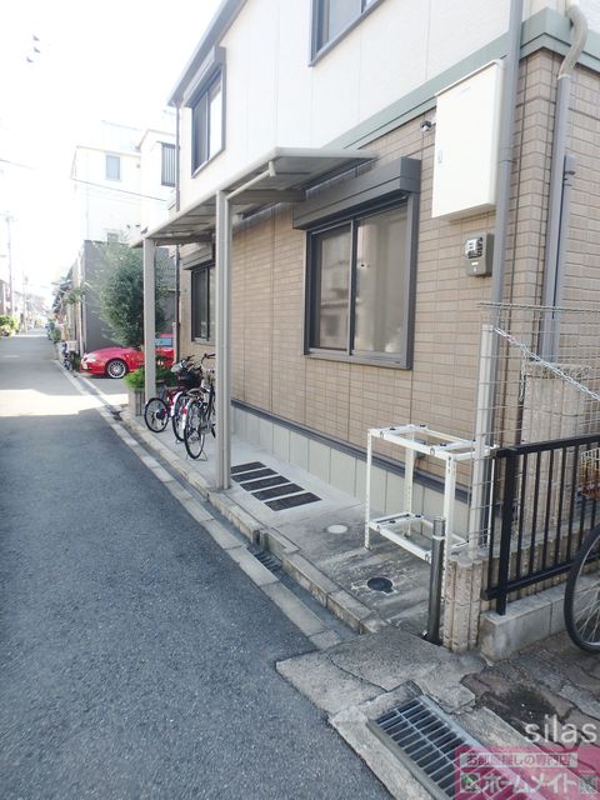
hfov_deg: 63.4
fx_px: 485
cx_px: 300
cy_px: 400
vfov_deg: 79.0
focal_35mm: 21
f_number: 3.5
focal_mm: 3.7
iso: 125
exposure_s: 1/160
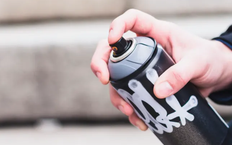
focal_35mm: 162
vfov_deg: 8.1
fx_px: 1024
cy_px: 120
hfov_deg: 12.9
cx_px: 43
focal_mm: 85
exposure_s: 1/400
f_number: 2.8
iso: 200
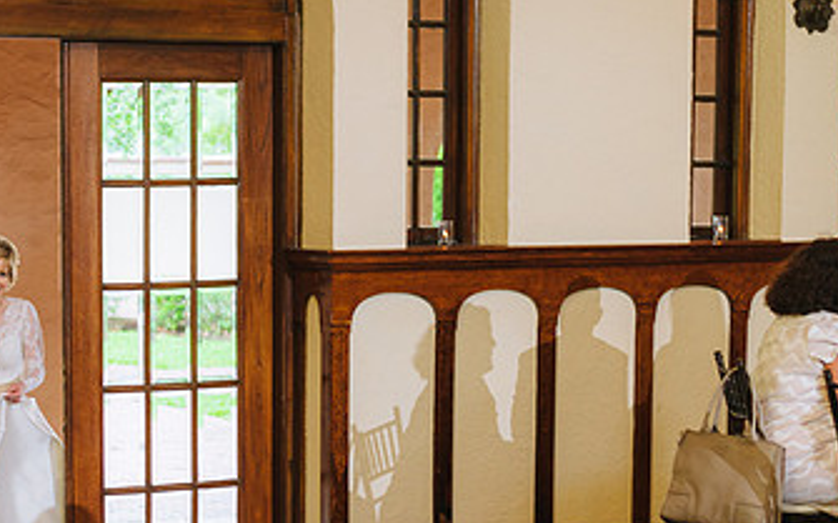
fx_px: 2579
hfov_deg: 18.3
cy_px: 472
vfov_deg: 11.5
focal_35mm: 113
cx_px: 197
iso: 250
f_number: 2.5
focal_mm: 50
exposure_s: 1/160
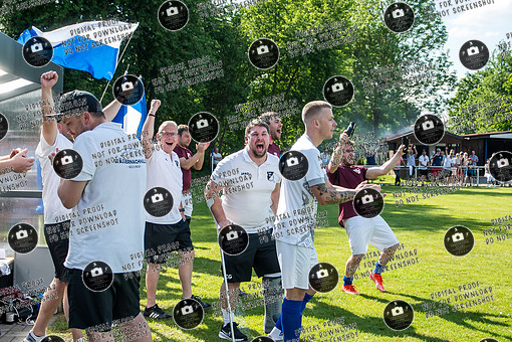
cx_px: 239
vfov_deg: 24.6
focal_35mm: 55
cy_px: 168
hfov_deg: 36.2
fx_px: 782
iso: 220
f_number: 4
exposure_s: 1/1000
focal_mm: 31
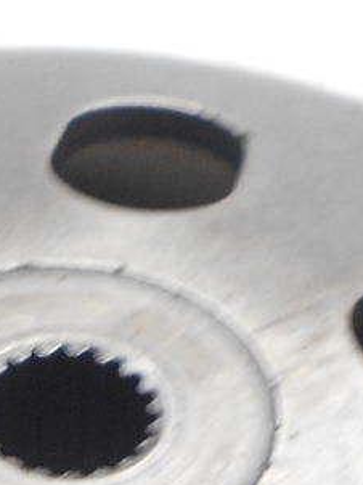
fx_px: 2226
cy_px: 853
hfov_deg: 9.3
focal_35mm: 159
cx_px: 69
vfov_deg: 11.6
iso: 110
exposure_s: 1/30
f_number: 3.4
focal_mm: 5.1
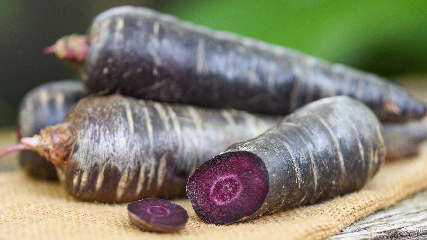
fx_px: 1257
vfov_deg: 10.9
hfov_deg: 19.3
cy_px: 133
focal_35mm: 111
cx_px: 214
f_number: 4.5
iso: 400
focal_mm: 105
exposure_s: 1/125
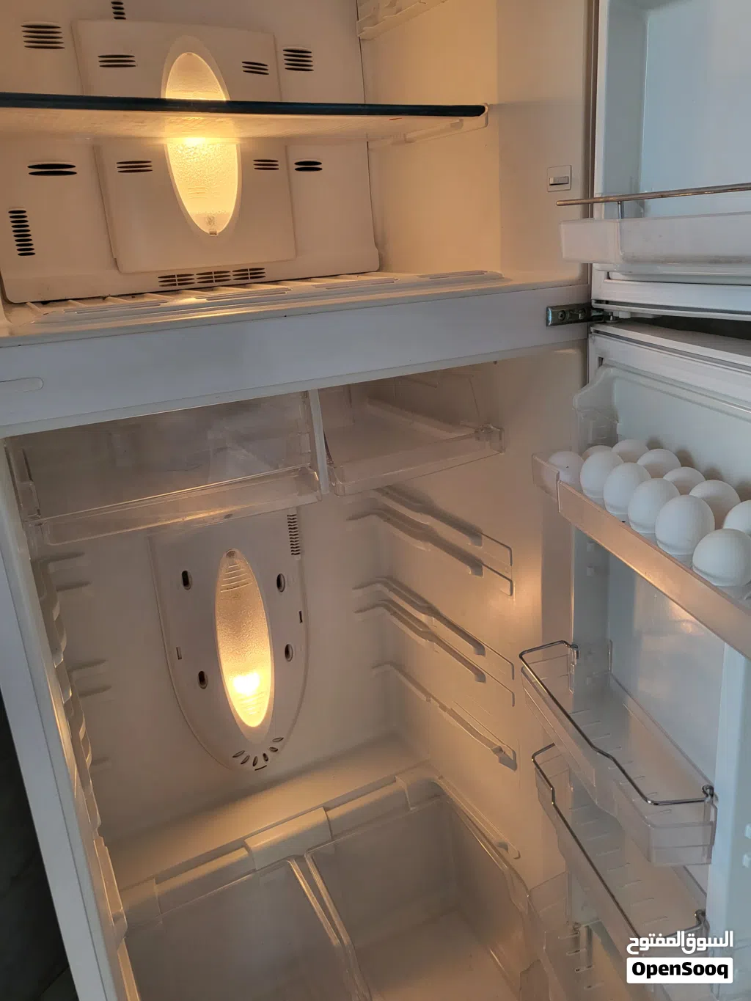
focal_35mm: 26
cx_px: 376
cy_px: 500
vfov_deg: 67.3
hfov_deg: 53.1
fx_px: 752
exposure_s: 1/100
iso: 200
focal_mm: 4.25
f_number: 1.8
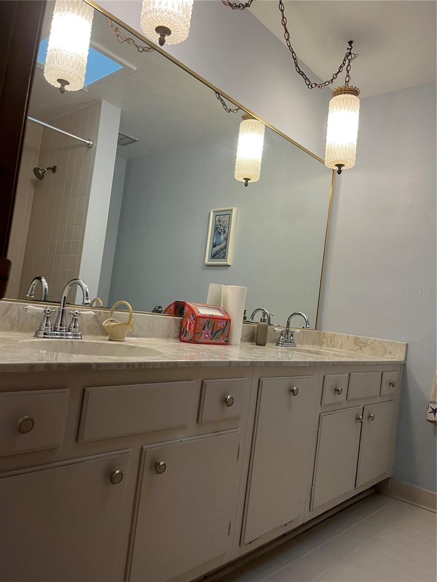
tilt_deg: +2.9
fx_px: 438
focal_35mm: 26
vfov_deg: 67.3
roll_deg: -6.9
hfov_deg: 53.1
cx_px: 218
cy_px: 291
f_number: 1.6
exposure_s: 1/60
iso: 100
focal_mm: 5.1
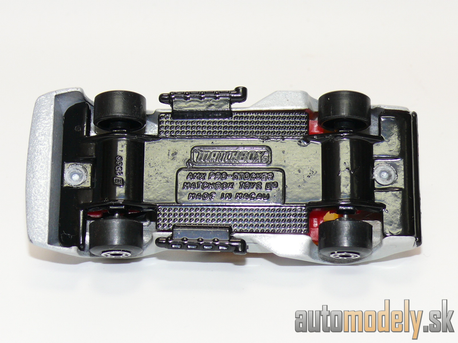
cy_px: 172
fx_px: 1363
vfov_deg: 14.4
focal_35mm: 103
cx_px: 229
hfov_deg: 19.1
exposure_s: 1/30
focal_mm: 13.5
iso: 100
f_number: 4
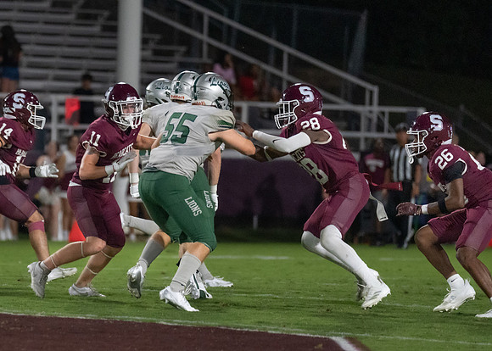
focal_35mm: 406
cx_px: 62
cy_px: 204
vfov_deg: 3.5
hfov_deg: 5.0
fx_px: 5672
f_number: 2.8
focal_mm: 200
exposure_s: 1/1250
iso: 4000
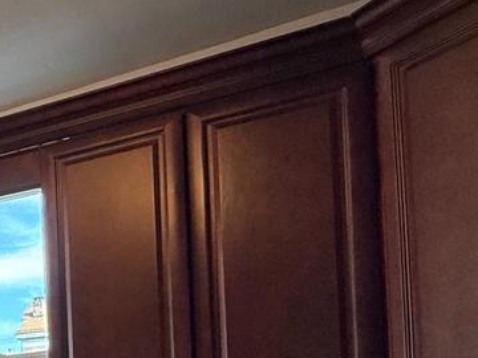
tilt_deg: +2.6
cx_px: -243
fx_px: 773
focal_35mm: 56
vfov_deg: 24.0
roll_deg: +1.0
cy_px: 416
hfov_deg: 25.6
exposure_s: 1/120
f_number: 2.2
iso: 160
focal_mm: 2.22
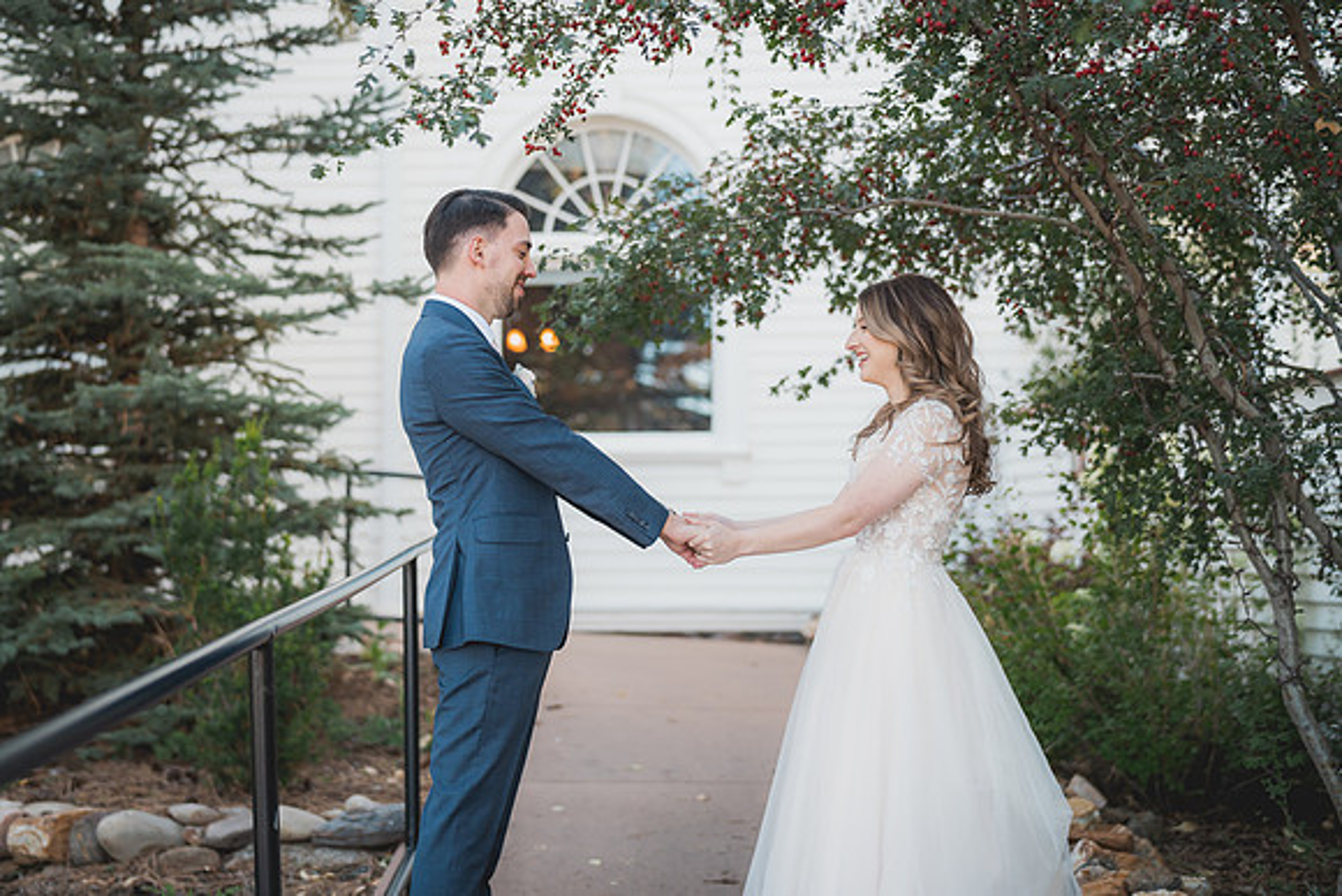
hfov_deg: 38.6
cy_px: 448
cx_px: 671
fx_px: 1915
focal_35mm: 51
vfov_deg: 26.3
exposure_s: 1/800
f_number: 1.8
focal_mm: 50
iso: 400
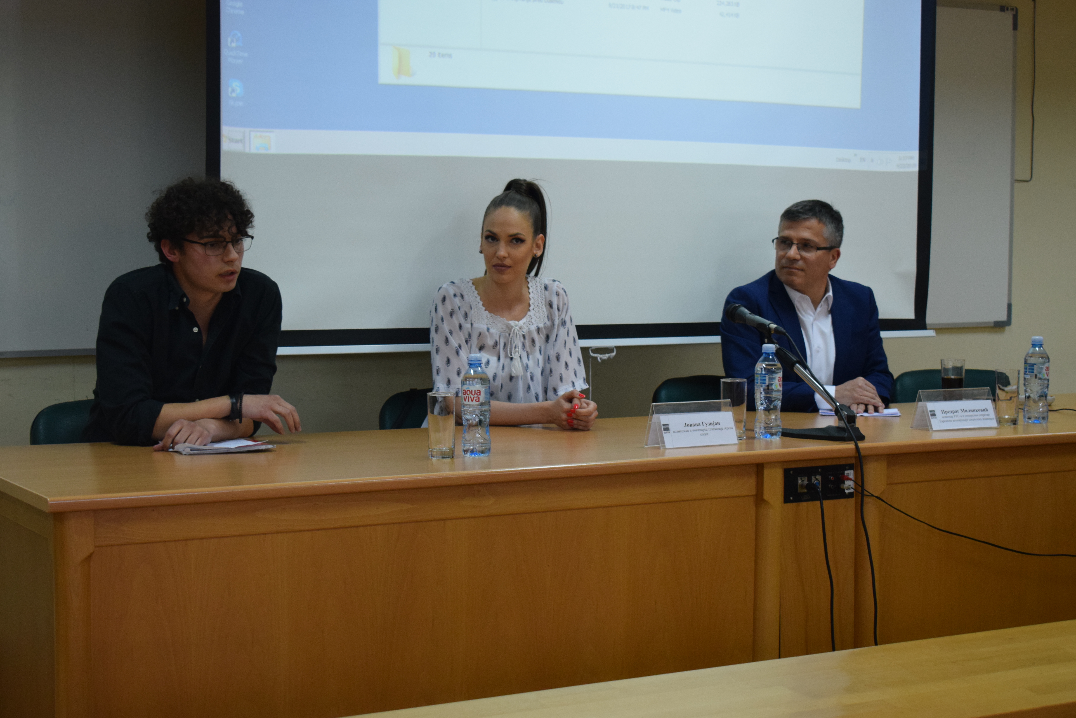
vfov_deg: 21.6
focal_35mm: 63
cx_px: 538
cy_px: 359
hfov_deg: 31.9
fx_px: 1883
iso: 1250
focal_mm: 42
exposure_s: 1/60
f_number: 5
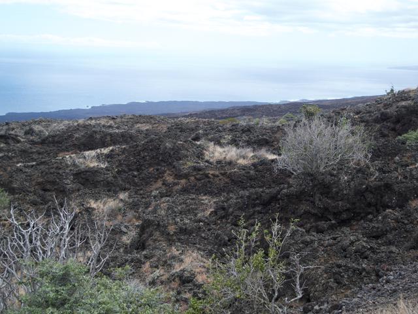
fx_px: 604
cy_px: 157
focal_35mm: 50
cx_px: 209
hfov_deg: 38.2
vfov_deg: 29.1
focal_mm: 10.7
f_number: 3.5
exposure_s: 1/605
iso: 100
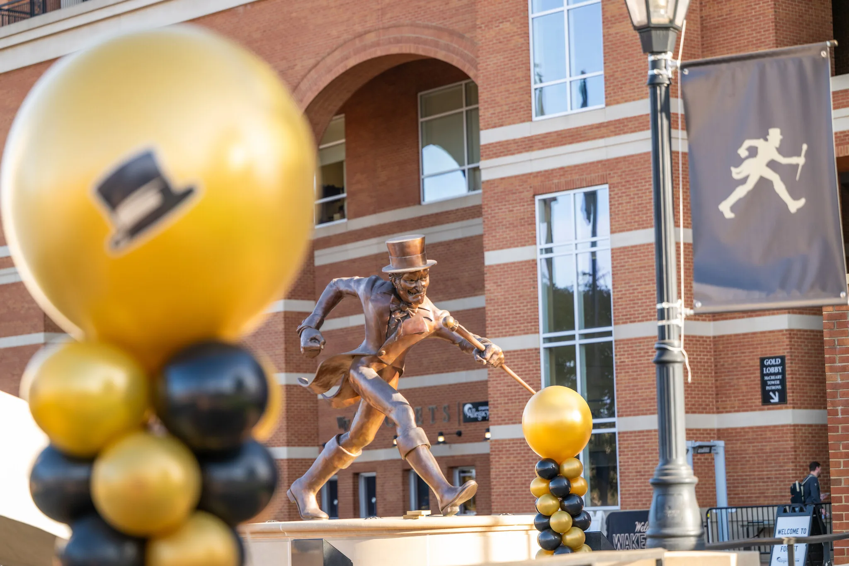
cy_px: 283
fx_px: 2358
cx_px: 424
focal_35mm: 100
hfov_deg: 20.4
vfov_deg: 13.7
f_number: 2.8
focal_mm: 100
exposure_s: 1/640
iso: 320
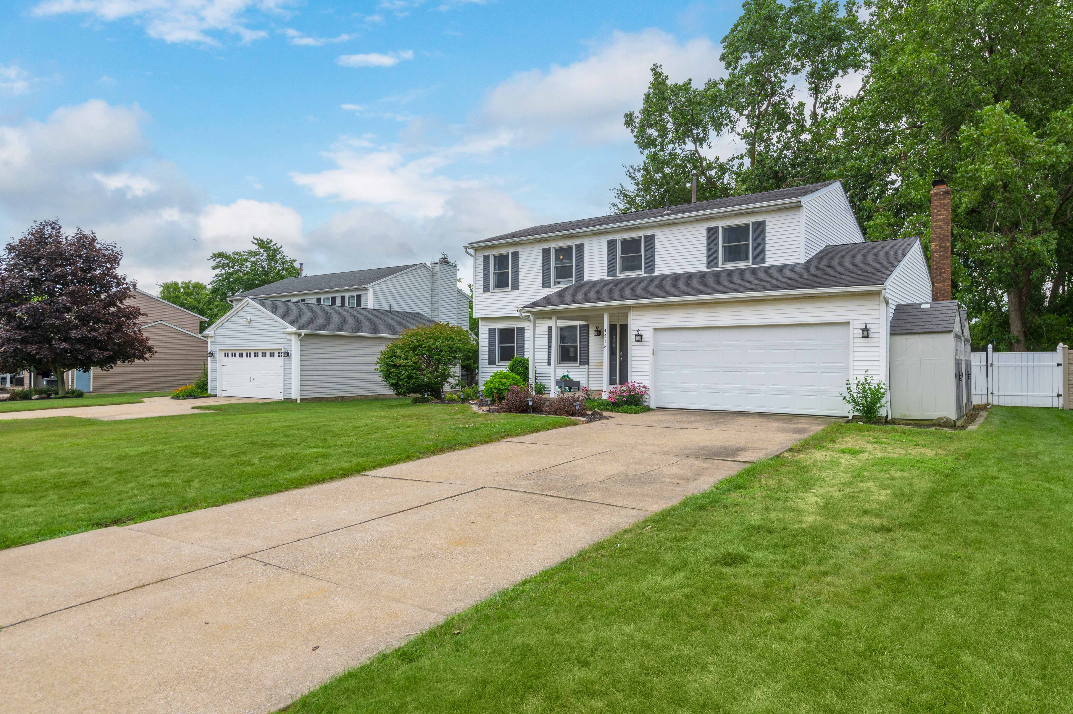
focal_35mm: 22
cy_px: 367
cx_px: 556
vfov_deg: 57.1
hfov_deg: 78.6
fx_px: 655
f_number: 9
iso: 100
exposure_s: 1/500
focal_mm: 21
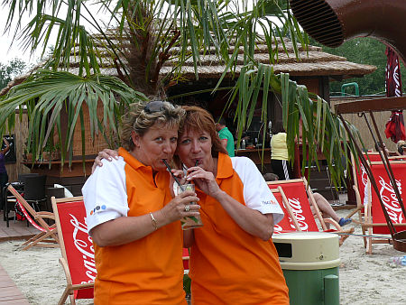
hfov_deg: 29.0
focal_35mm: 67
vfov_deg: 22.0
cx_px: 203
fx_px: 786
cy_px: 152
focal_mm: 10.6
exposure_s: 1/200
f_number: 5.6
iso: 100
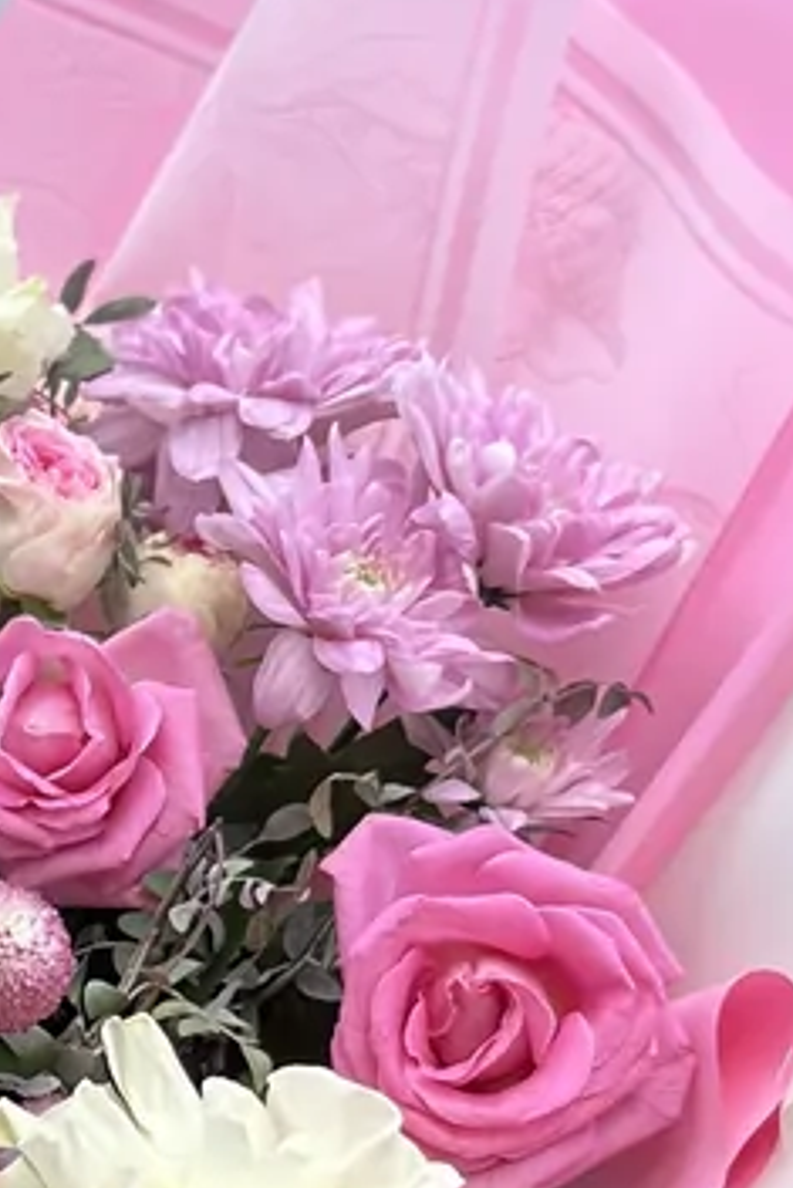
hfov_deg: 7.9
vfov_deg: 11.9
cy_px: 1245
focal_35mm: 170
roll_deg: -2.1
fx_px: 5611
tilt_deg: -7.1
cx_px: -375
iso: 80
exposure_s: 1/1541
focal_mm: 6.86
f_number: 1.78
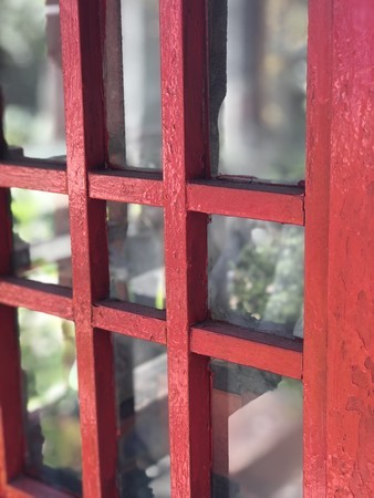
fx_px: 820
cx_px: 187
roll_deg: -0.1
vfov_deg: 33.8
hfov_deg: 25.7
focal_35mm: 57
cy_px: 249
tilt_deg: -12.6
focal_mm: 6.6
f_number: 2.8
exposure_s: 1/40
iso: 20
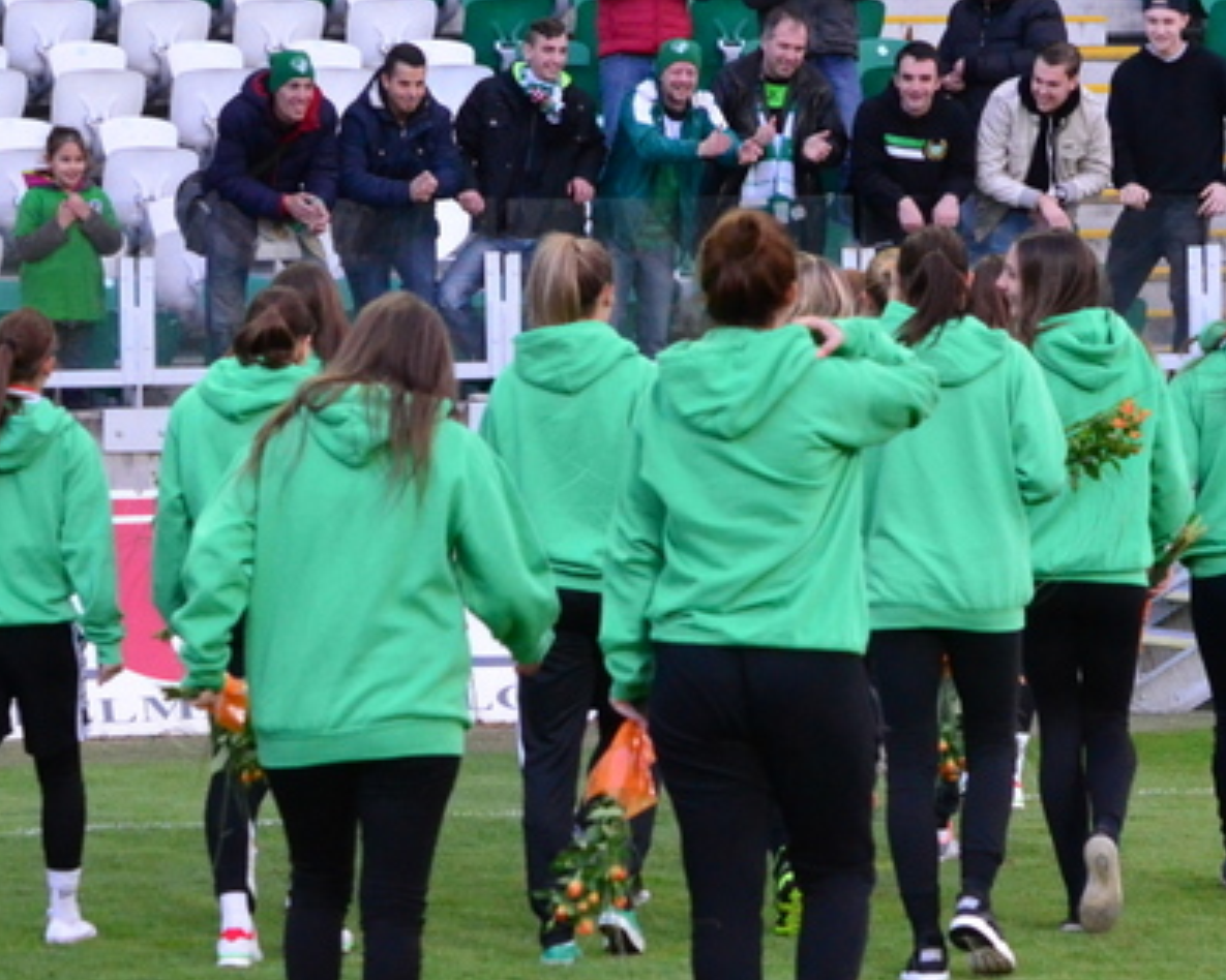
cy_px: 347
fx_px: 8128
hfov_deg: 8.6
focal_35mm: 224
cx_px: 748
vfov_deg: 6.9
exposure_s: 1/500
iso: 3200
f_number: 7.1
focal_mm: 70
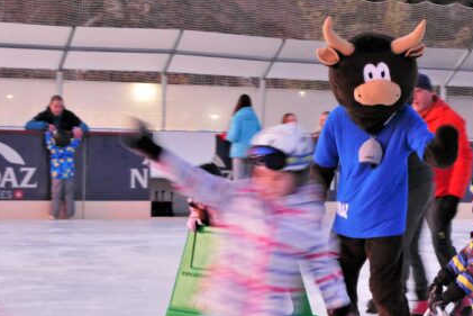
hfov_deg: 18.2
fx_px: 1472
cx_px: 337
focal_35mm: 112
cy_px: 186
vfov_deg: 12.2
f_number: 3.5
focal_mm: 21.41
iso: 1600
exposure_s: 1/15
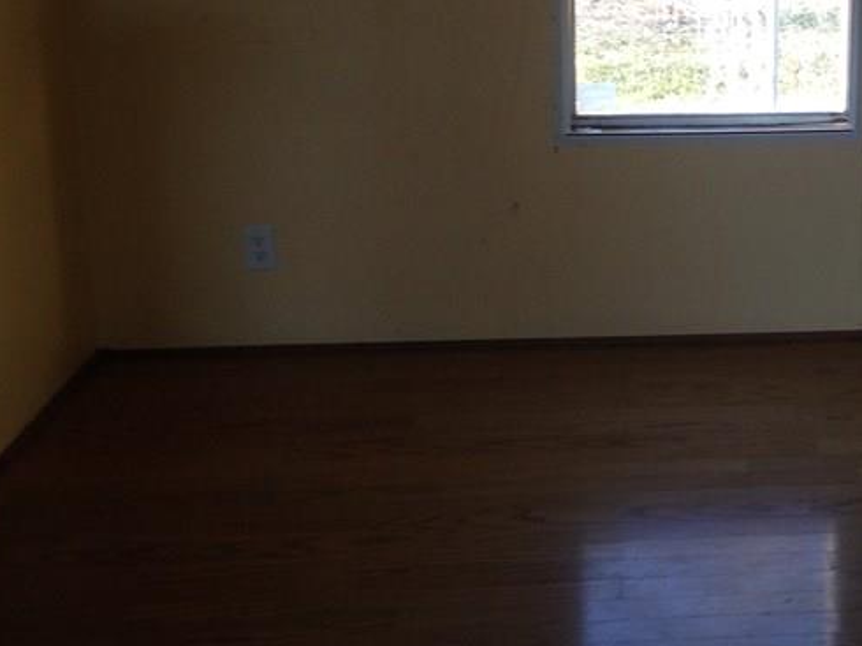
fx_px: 1717
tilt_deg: -12.5
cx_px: 799
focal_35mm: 69
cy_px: 111
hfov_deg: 27.1
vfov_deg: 21.0
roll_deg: -0.8
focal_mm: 4.12
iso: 64
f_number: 2.4
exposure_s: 1/60
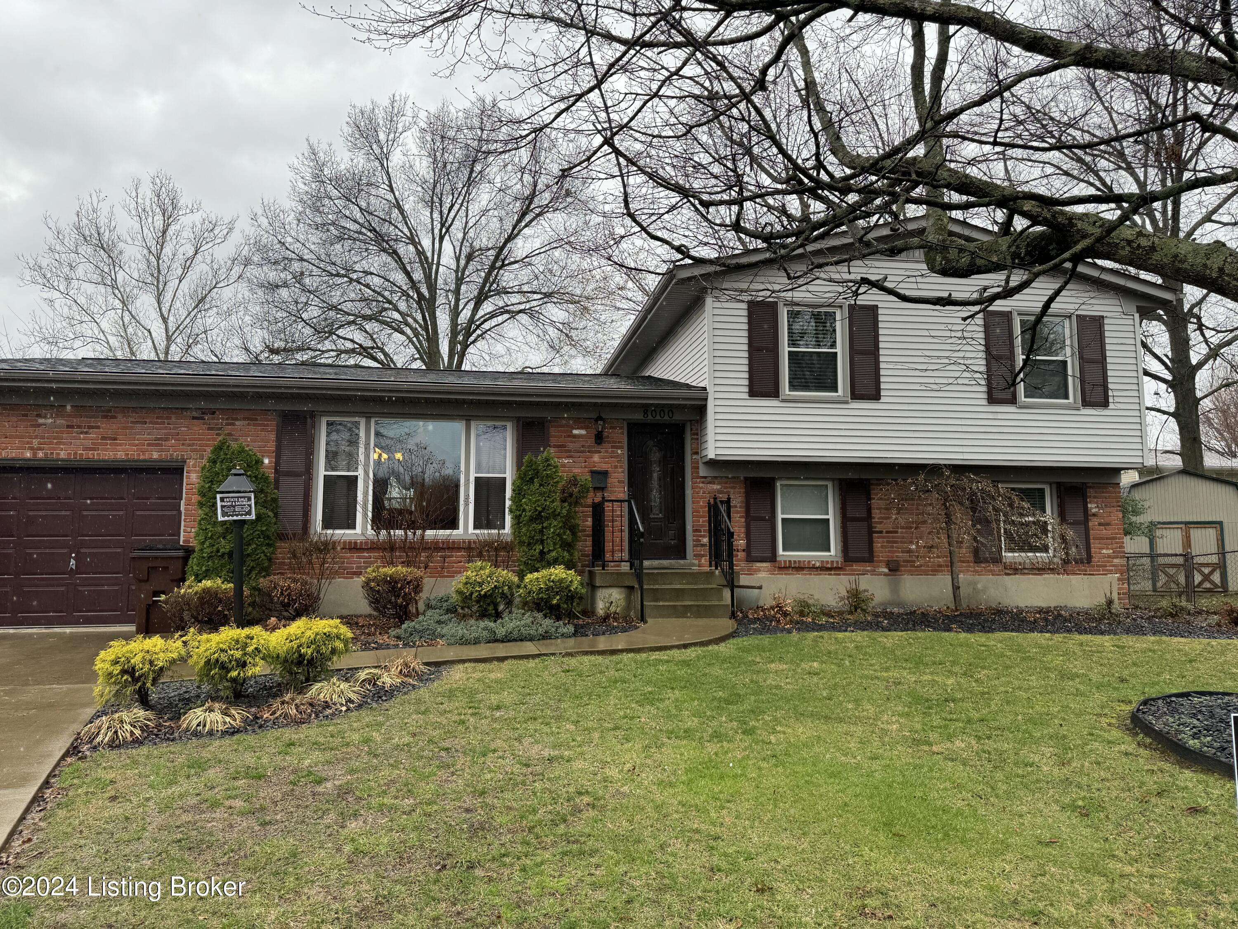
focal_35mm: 24
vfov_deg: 56.8
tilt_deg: +5.9
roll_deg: -0.2
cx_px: 619
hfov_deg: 71.6
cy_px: 464
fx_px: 858
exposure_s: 1/495
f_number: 1.78
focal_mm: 6.86
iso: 80
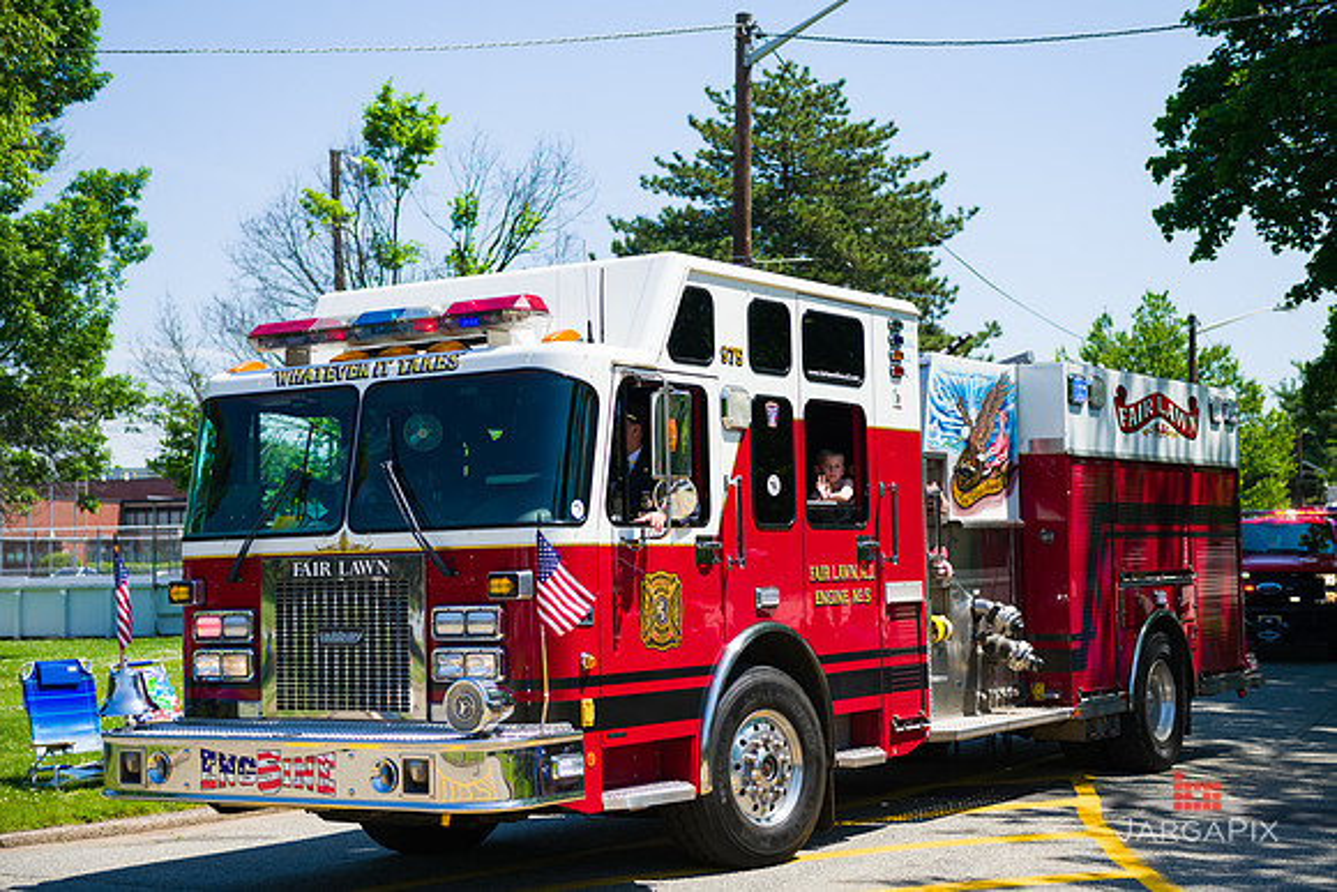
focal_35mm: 56
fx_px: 2080
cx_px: 668
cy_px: 446
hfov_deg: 35.6
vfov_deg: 24.2
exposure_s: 1/1600
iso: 200
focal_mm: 56
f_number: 5
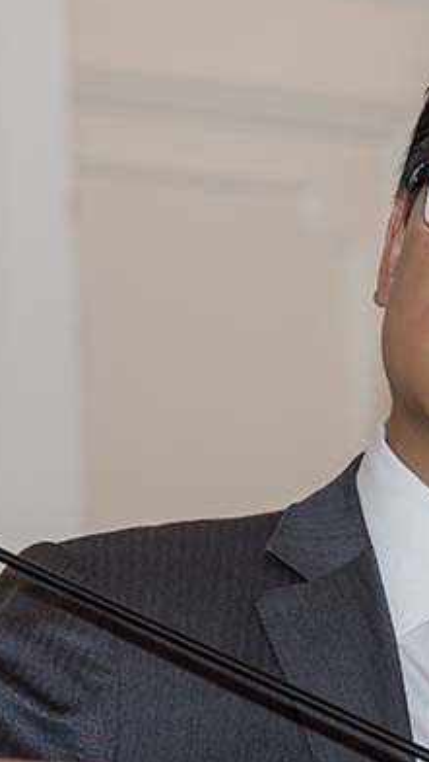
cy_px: 485
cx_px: 17
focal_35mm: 474
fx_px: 9569
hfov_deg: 2.6
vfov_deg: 4.6
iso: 800
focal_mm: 185
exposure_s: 1/60
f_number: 8
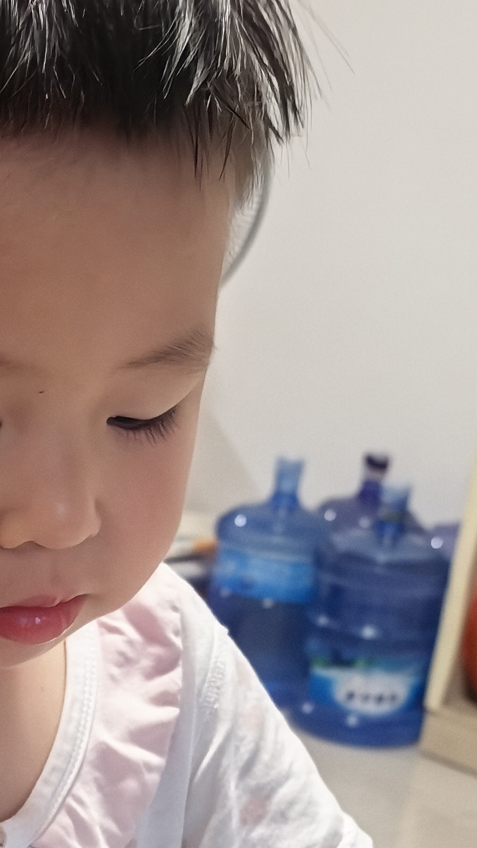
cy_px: 837
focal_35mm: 68
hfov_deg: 17.6
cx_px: 107
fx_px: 1529
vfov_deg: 29.1
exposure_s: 1/401
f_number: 2
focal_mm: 5.75
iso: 4000
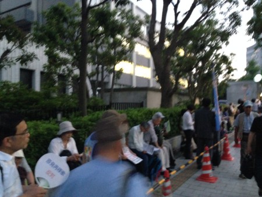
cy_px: 98
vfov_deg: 43.0
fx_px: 250
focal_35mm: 33
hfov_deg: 55.3
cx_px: 131
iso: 500
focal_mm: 4.12
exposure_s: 1/15
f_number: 2.4
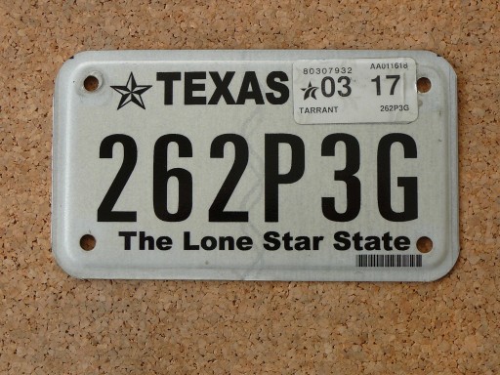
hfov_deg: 32.7
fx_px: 852
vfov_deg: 24.8
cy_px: 188
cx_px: 250
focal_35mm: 59
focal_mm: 8.7
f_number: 3.5
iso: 100
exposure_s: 1/50
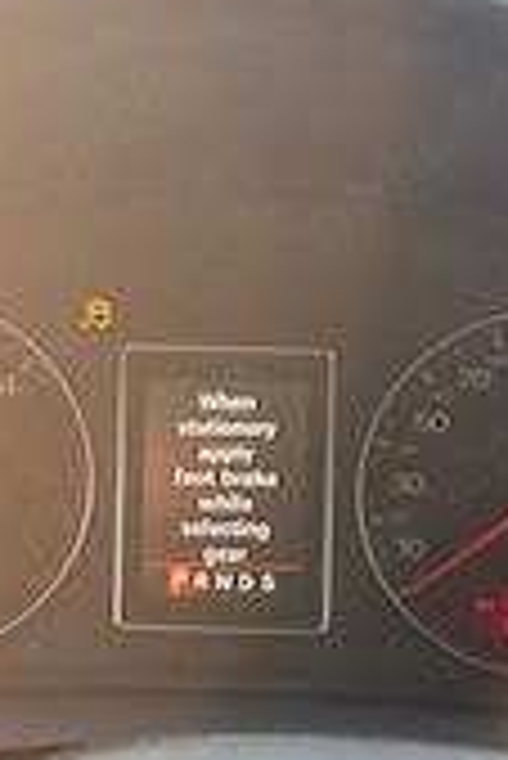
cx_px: 193
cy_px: 540
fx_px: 1246
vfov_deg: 33.4
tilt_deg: -19.4
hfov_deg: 23.0
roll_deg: +1.1
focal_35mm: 59
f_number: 1.78
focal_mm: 6.76
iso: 200
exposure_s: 1/237
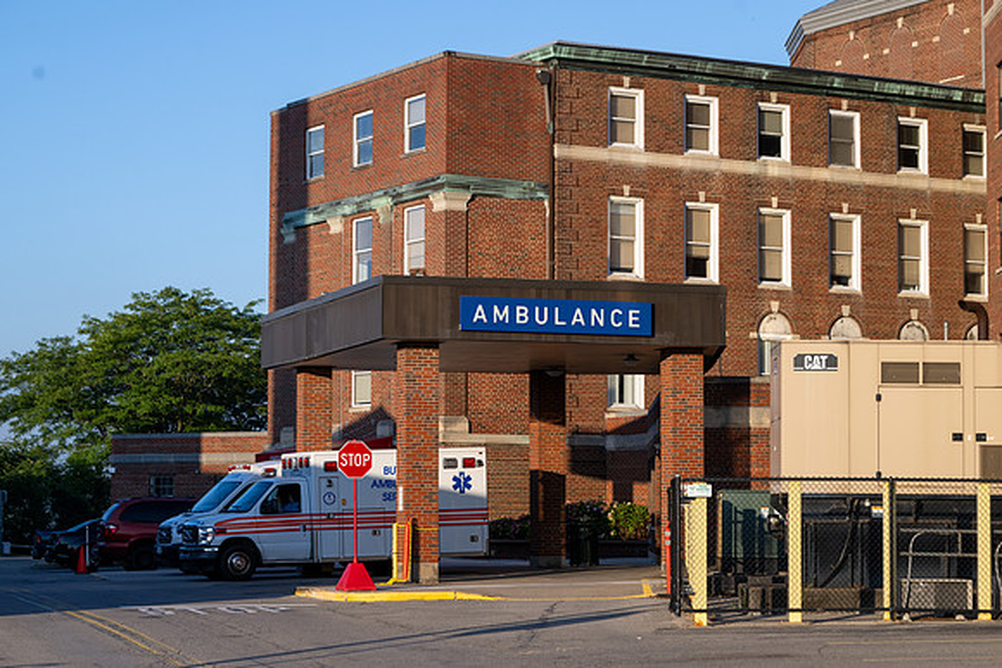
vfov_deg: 15.2
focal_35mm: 90
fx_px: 2505
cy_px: 334
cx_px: 501
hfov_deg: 22.6
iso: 200
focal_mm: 90
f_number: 5.6
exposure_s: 1/800
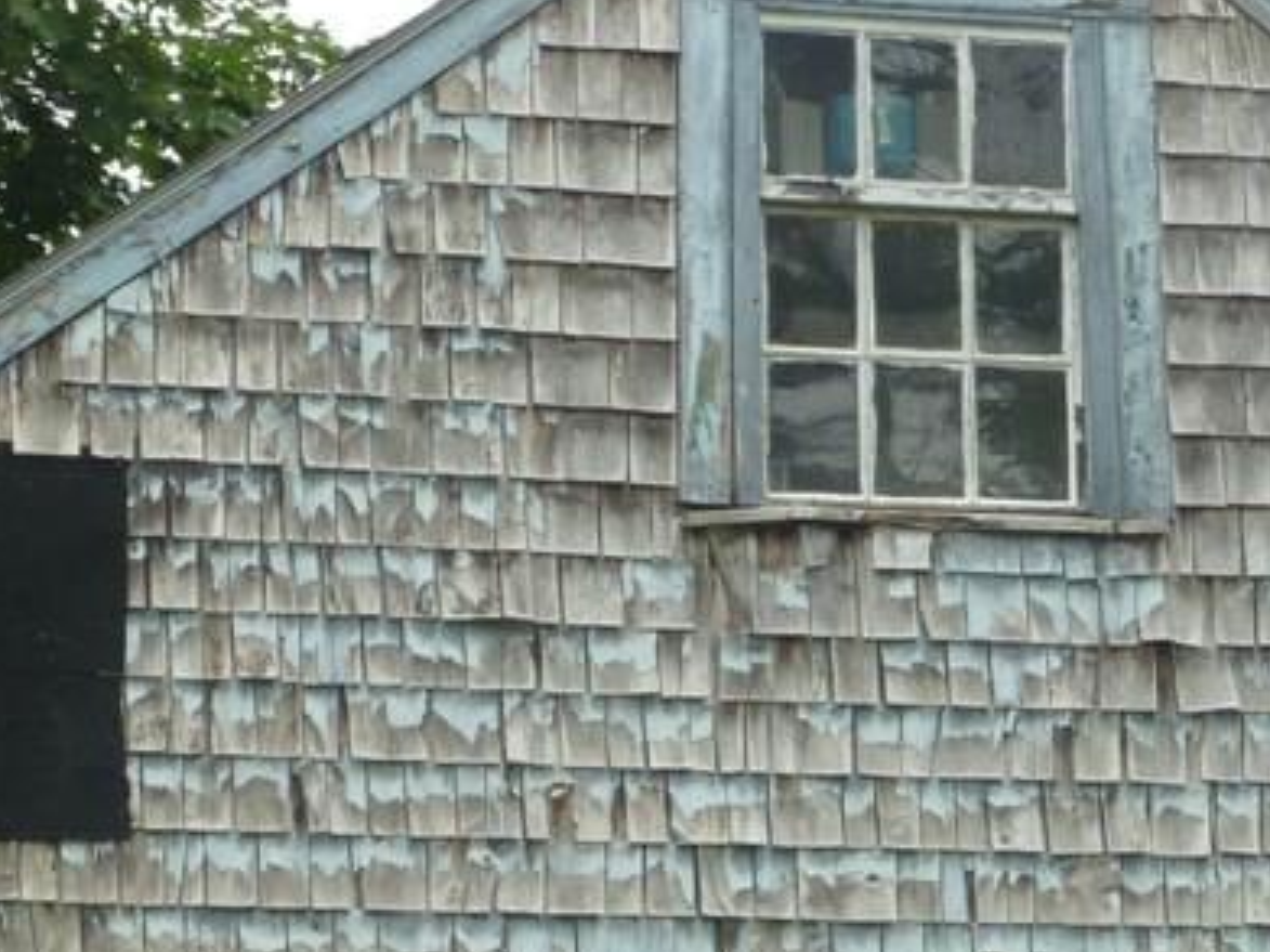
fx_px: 5281
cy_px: 975
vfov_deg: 10.2
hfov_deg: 13.7
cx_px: 760
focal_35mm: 144
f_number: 3.9
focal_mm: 9.1
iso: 100
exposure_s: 1/200
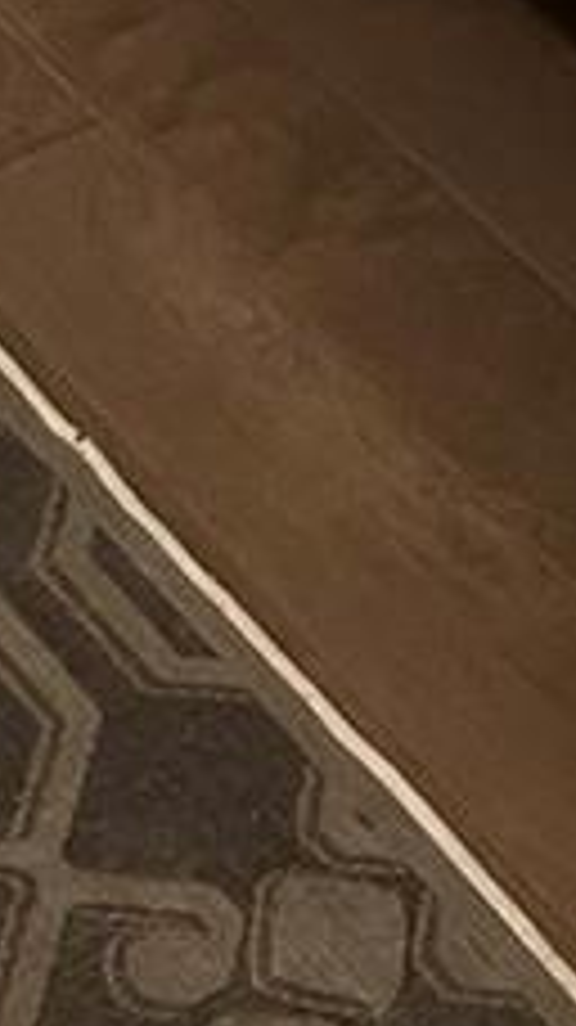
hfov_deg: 8.1
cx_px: 9
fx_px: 4052
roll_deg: -0.7
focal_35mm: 149
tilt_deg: -15.2
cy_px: -1652
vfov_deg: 11.3
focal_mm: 5.7
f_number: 1.5
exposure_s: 1/60
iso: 125
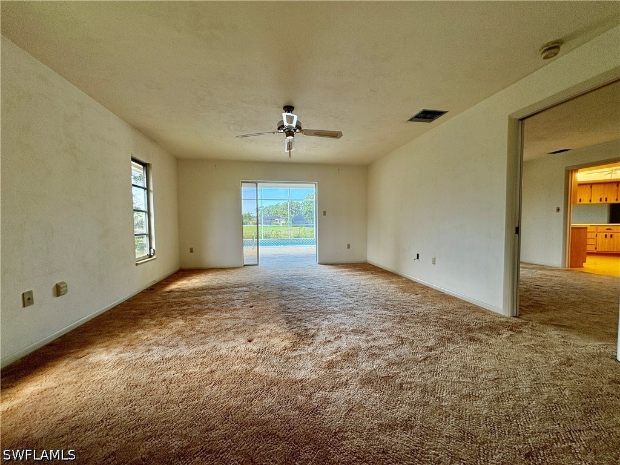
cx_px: 310
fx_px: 251
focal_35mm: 14
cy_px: 232
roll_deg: +0.9
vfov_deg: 85.7
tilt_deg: -1.3
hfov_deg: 102.1
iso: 125
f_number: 2.2
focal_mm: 2.22
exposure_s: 1/124
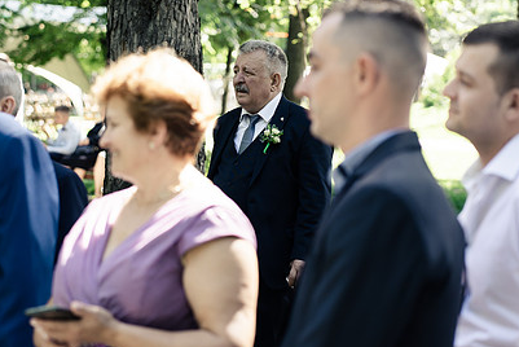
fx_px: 1673
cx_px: 260
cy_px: 153
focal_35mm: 116
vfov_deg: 11.8
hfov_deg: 17.6
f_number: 2.8
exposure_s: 1/320
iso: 200
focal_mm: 75
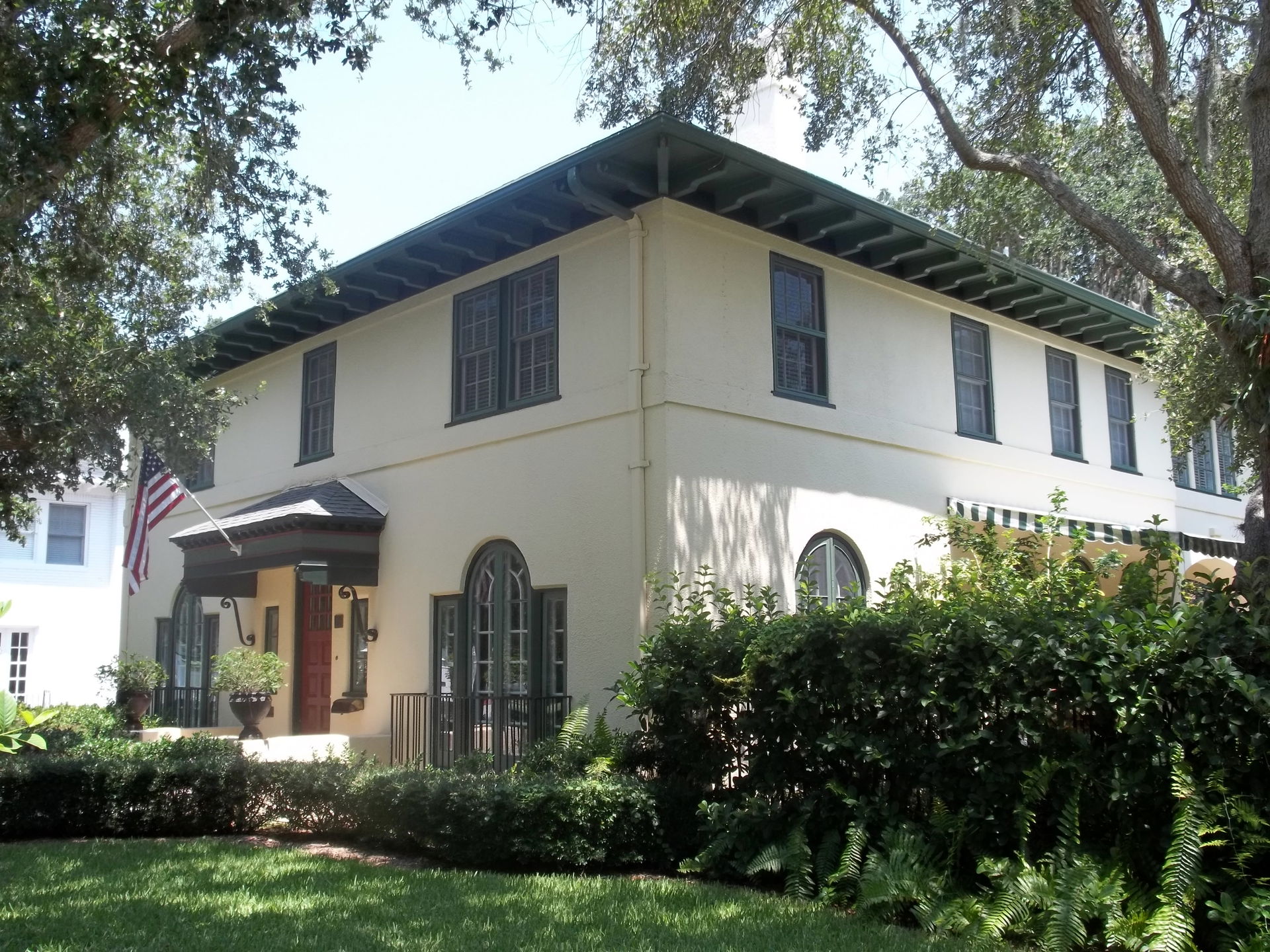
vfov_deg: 42.9
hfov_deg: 55.4
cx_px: 635
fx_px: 1211
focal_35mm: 33
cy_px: 476
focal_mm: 5.9
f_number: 3.3
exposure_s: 1/250
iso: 64
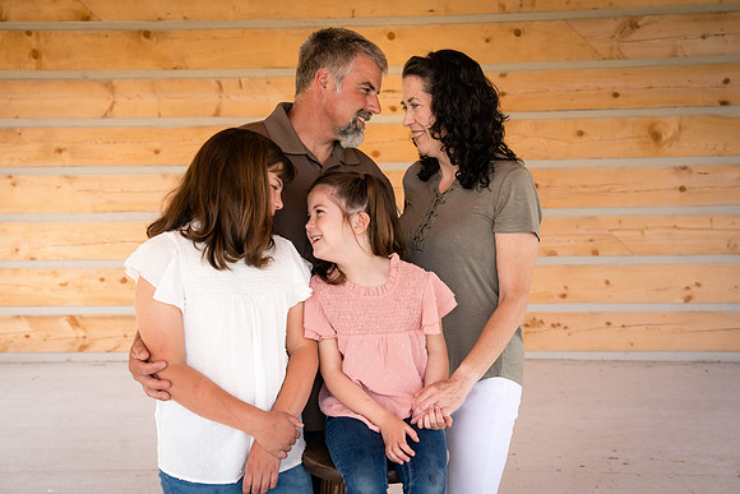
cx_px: 370
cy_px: 247
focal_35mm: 58
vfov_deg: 23.4
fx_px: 1192
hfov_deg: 34.5
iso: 250
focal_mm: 58
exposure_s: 1/250
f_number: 5.6
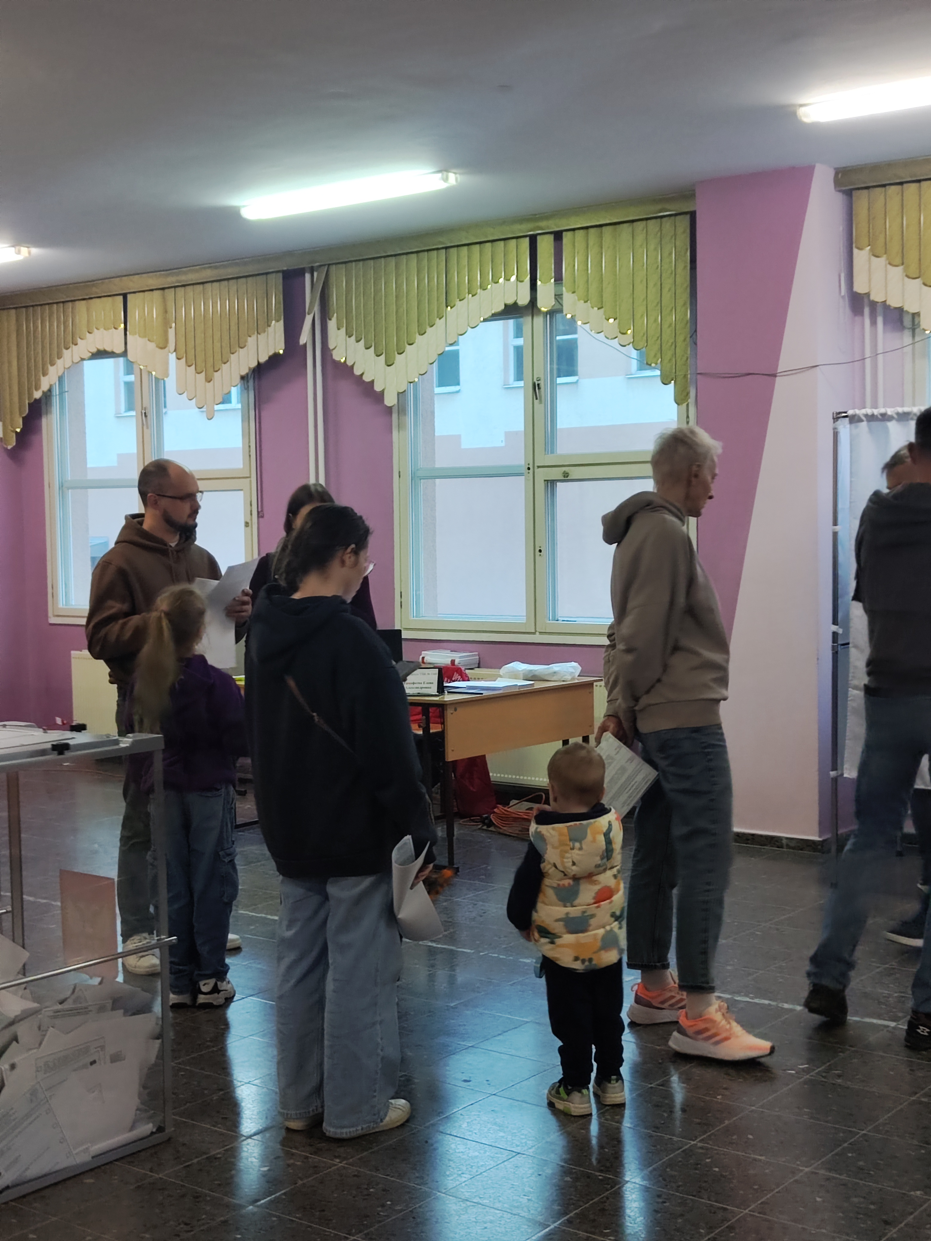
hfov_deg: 30.9
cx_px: 466
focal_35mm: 47
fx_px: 1685
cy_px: 620
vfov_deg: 40.4
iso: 264
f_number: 1.88
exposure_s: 1/100
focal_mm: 5.59
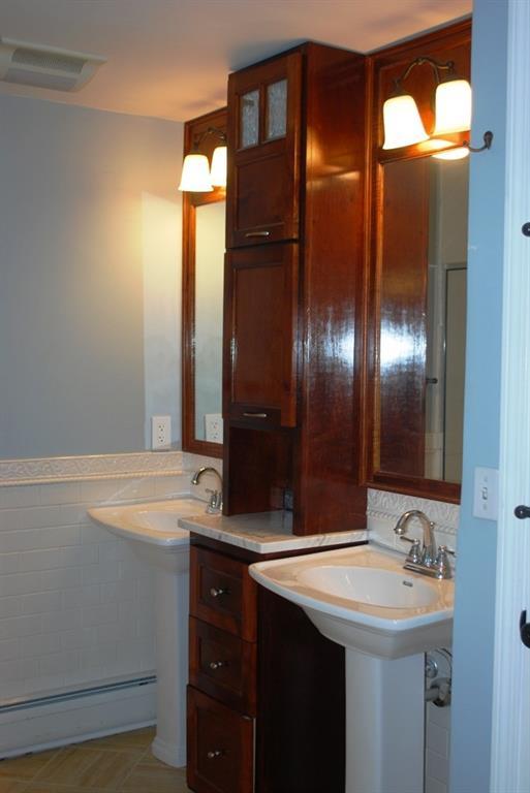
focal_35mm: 44
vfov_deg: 44.9
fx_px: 959
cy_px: 396
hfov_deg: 30.9
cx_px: 265
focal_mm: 29
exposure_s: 1/60
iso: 200
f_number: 4.8
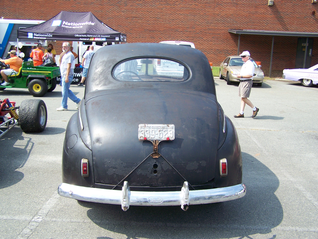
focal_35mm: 38
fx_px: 349
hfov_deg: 48.9
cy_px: 120
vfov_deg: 37.8
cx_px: 159
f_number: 2.8
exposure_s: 1/640
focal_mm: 6.3
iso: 80
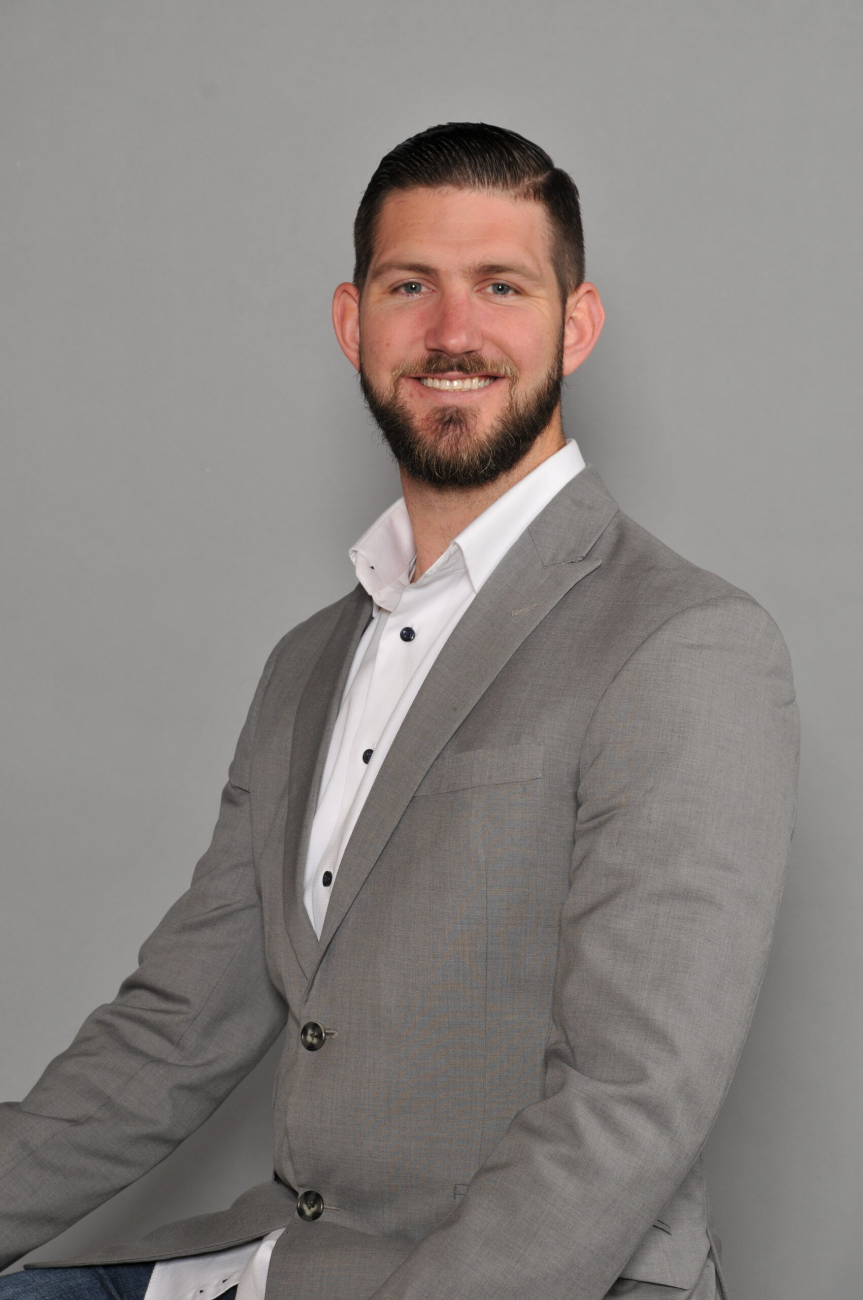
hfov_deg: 13.0
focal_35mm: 105
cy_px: 650
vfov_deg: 19.5
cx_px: 432
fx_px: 3786
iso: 200
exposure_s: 1/60
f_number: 7.1
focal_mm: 70
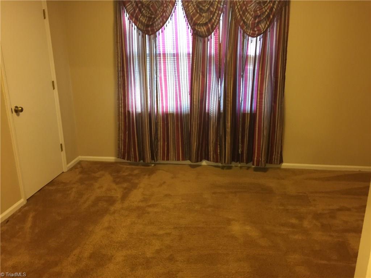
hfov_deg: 61.7
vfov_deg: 48.2
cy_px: 139
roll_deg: +0.5
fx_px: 311
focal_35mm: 29
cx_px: 186
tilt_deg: -13.8
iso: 100
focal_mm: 4.15
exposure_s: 1/15
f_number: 2.2
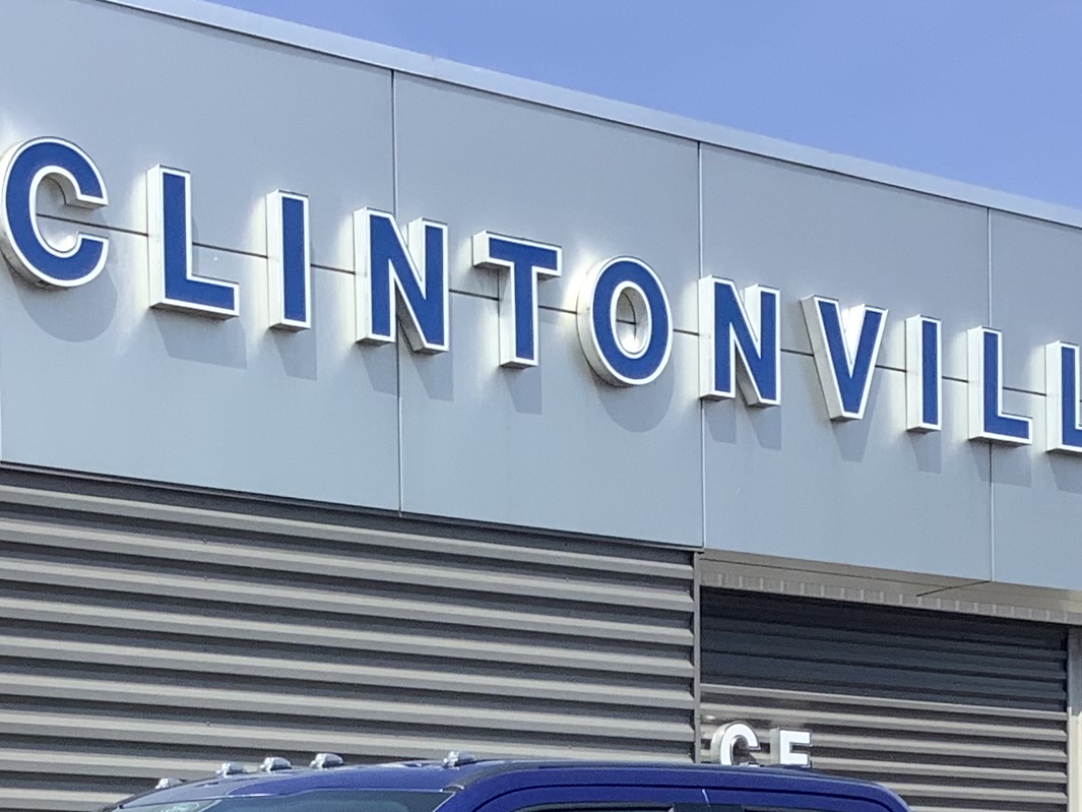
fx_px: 2970
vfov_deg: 14.8
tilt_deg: -1.4
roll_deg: +1.1
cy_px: 1098
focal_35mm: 95
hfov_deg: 20.6
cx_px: 360
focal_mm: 3.3
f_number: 2.4
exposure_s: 1/1072
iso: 25
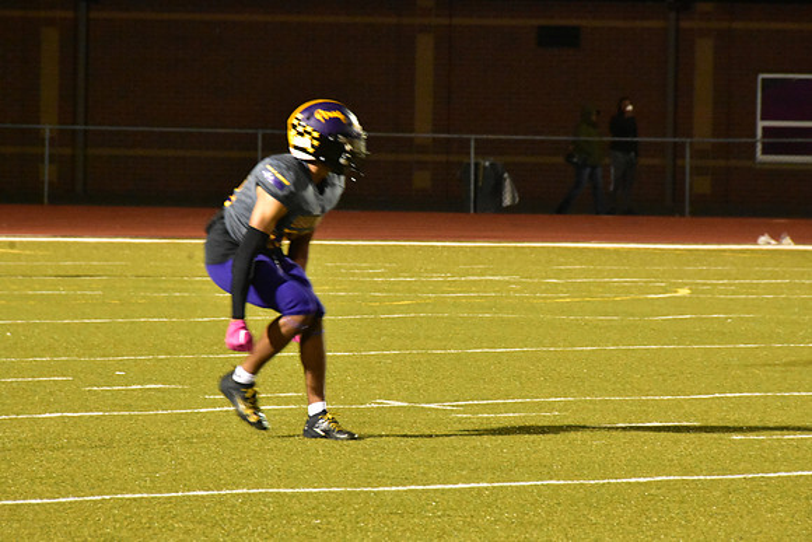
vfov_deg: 4.6
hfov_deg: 6.9
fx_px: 6768
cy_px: 271
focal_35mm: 300
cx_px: 406
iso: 11400
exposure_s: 1/60
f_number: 11
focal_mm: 200
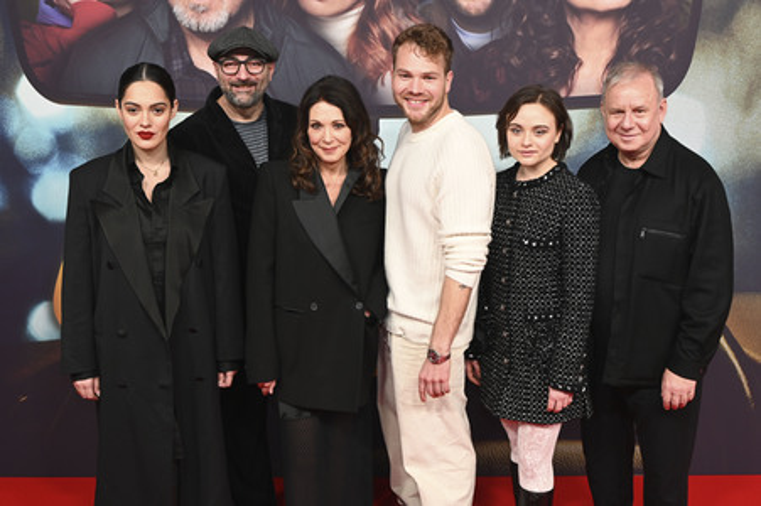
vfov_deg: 32.6
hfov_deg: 47.4
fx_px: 866
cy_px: 253
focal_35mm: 41
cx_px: 380
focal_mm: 41
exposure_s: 1/160
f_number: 5.6
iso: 800
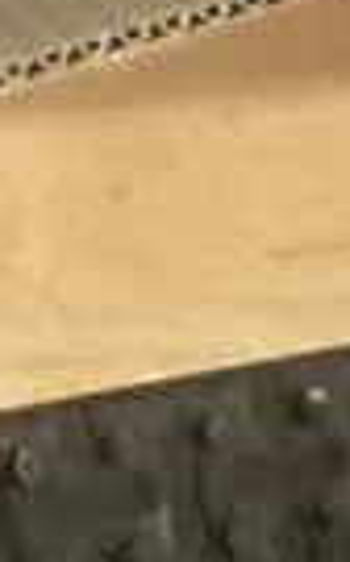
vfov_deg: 7.3
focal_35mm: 225
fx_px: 3445
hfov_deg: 5.7
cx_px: -367
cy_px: -1561
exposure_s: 1/25
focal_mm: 3.99
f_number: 1.8
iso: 320
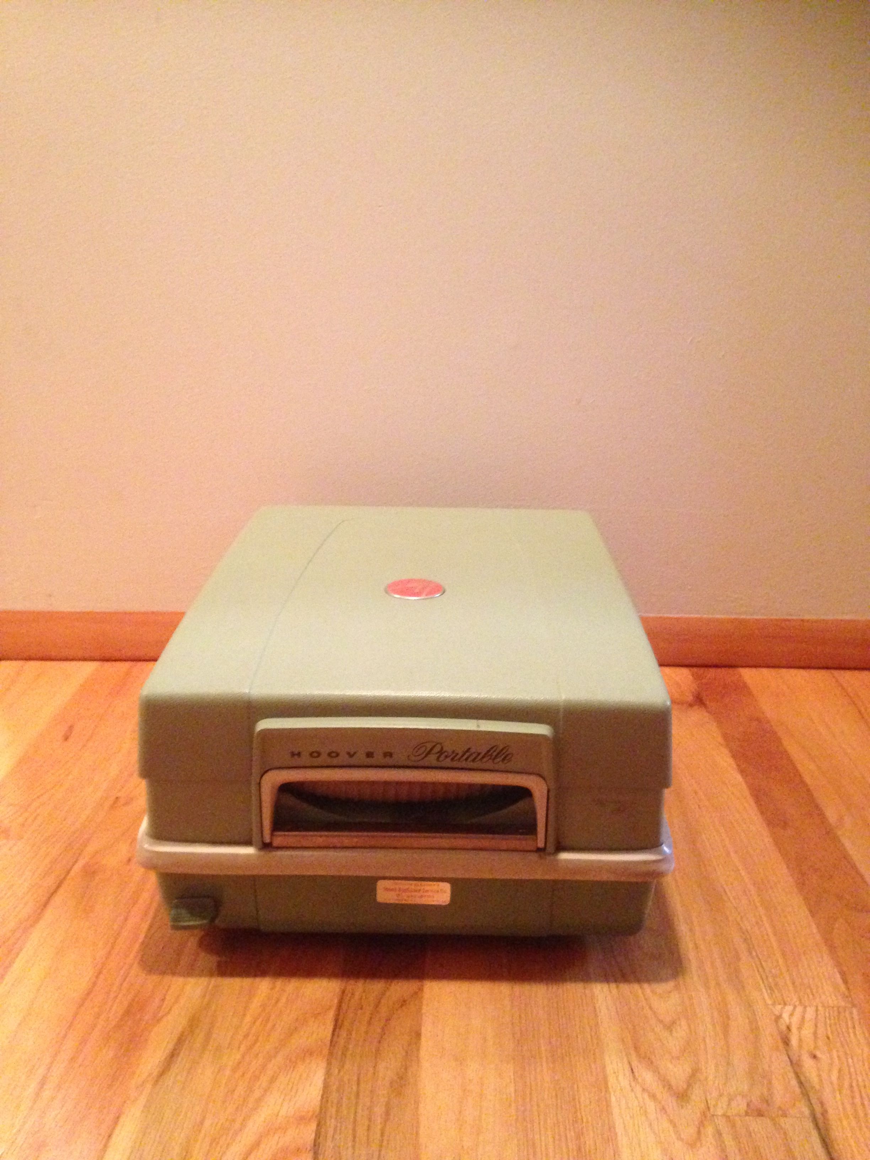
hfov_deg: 42.9
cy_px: 580
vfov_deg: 55.4
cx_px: 435
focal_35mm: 33
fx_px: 1106
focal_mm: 4.12
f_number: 2.4
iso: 640
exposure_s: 1/15
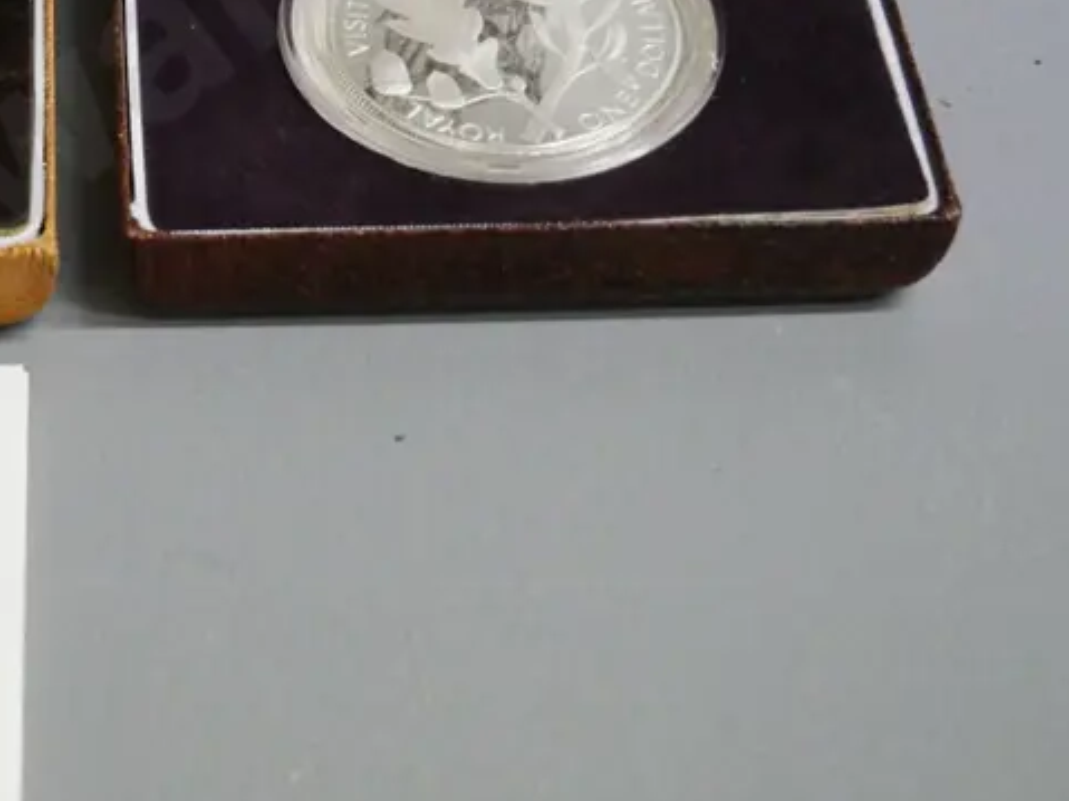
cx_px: 78
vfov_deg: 15.6
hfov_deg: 20.4
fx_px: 2902
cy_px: 114
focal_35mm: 94
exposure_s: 1/160
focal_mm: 22
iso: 3200
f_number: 5
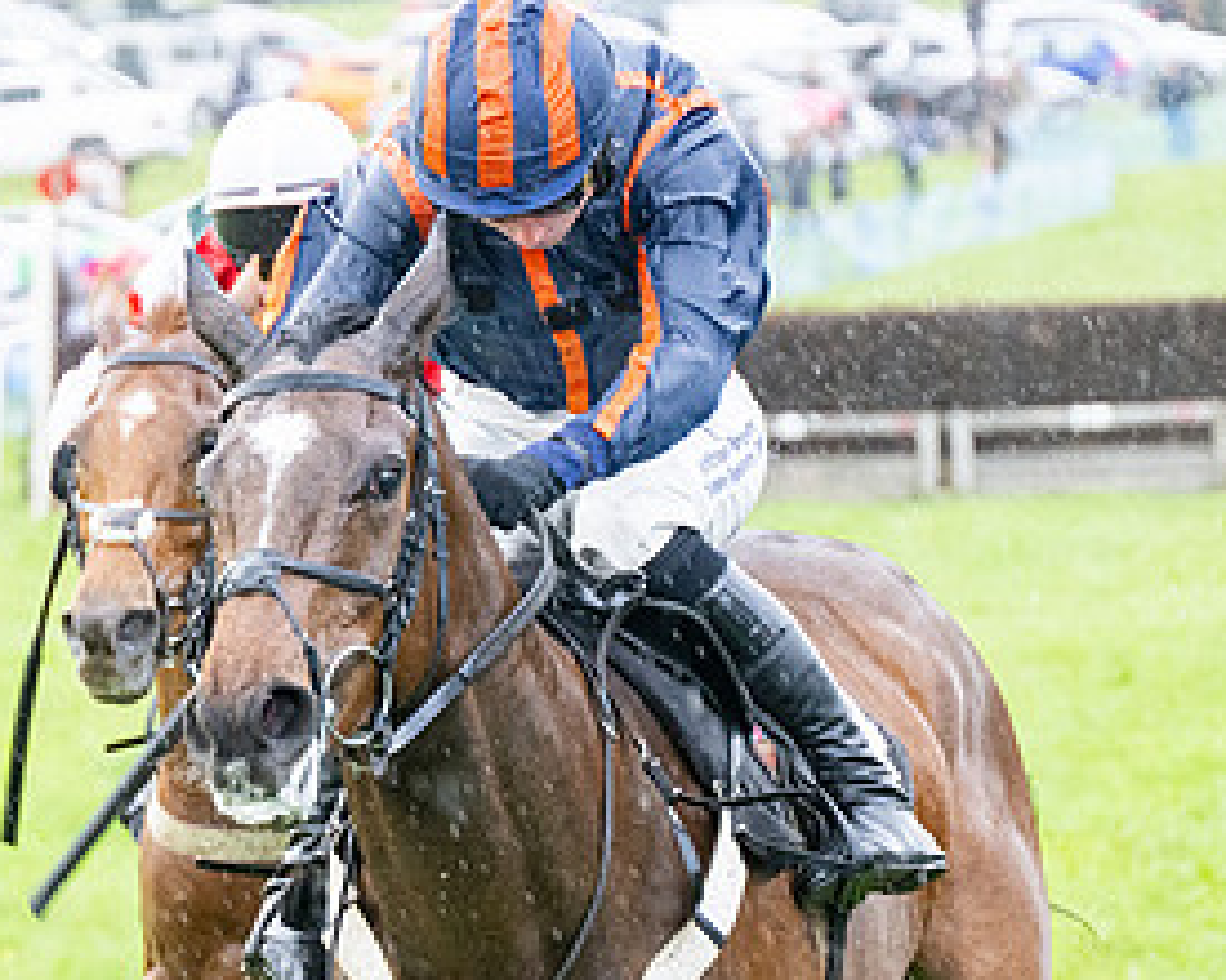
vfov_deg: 5.3
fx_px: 10559
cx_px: 517
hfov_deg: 6.6
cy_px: 713
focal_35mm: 291
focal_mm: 98
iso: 2000
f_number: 4
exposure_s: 1/500
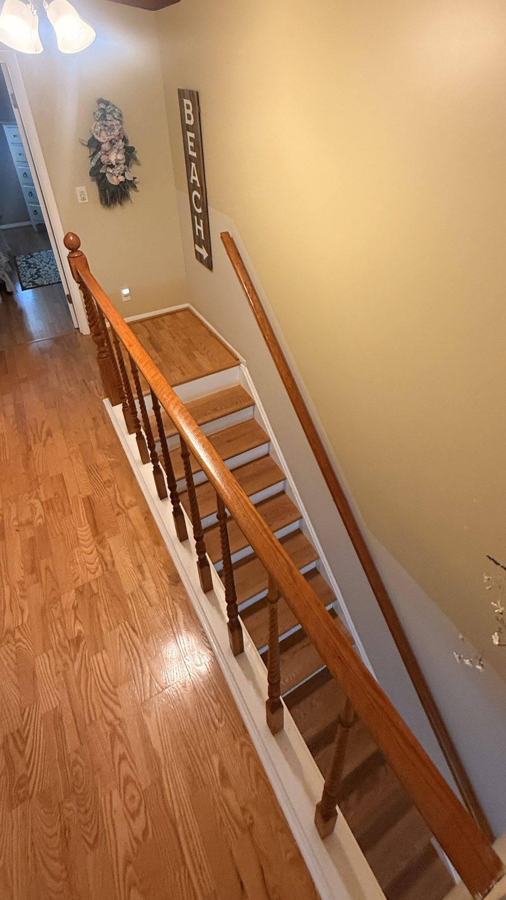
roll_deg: +3.9
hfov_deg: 58.3
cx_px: 268
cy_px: 352
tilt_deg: -30.6
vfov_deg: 88.2
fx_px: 453
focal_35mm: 19
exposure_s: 1/60
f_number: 2.2
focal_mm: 2.22
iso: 400
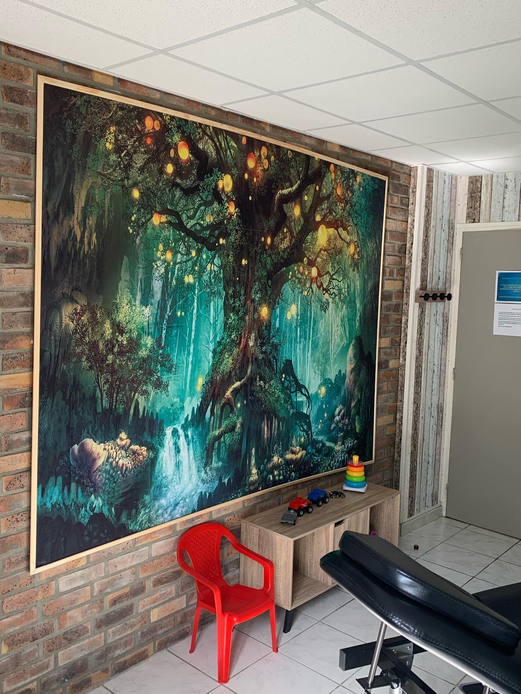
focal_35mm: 31
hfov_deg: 45.4
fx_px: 622
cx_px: 241
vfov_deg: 58.3
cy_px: 342
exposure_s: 1/121
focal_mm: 4.25
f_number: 1.8
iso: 50
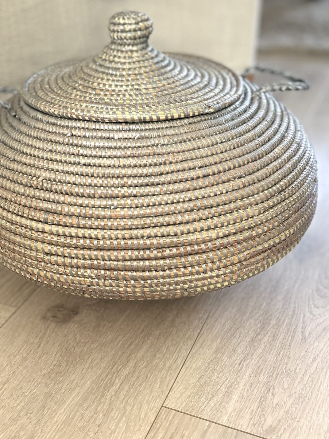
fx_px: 545
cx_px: 145
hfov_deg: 33.6
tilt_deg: -17.6
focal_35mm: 43
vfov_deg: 41.5
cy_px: 74
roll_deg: +2.6
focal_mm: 6.86
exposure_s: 1/62
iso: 250
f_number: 1.78
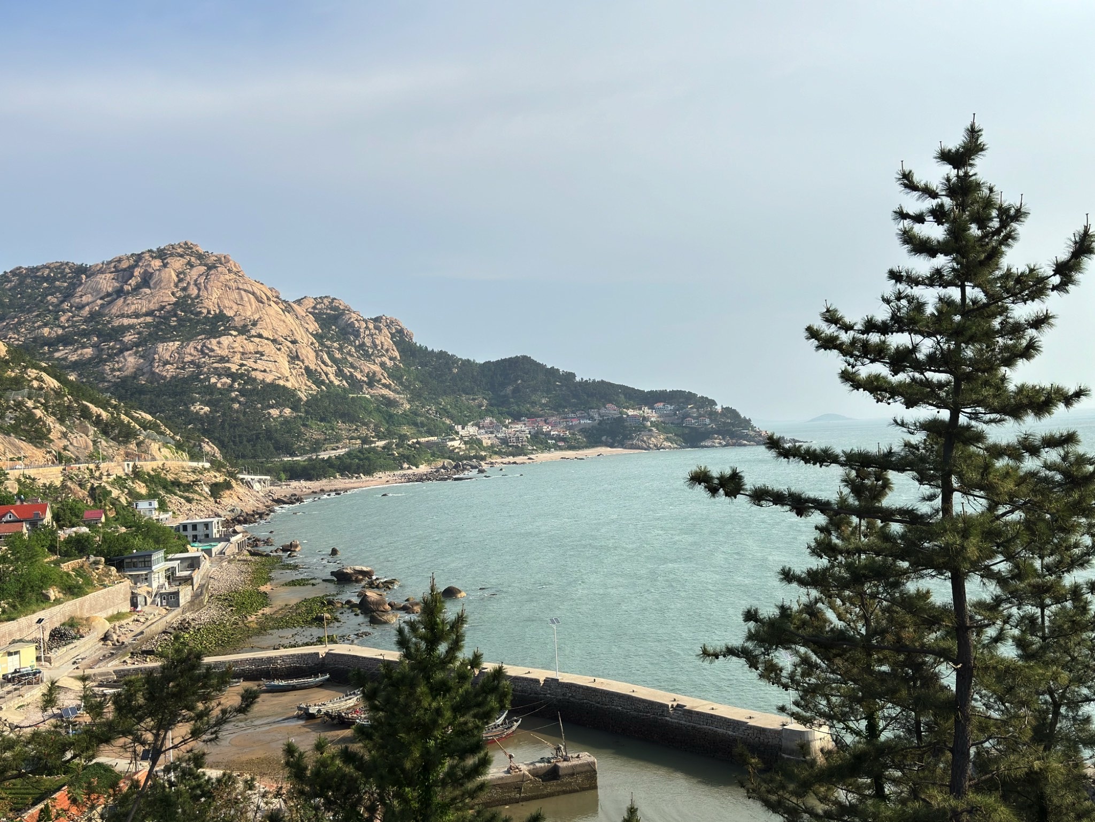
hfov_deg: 52.6
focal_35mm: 35
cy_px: 411
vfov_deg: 40.7
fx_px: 1108
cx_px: 548
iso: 100
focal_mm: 6.76
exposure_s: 1/4608
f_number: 1.78
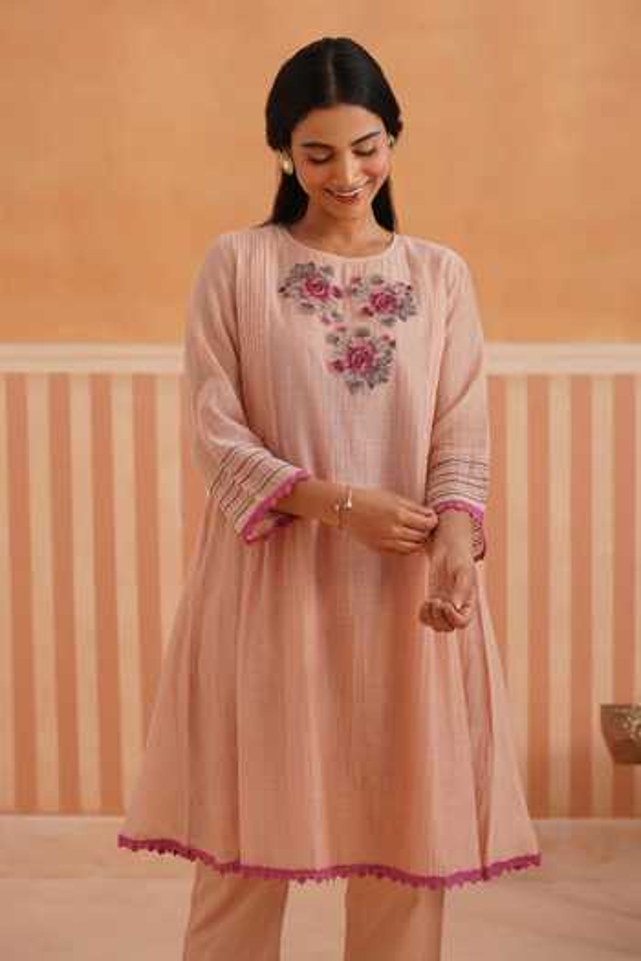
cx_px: 320
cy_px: 480
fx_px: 1869
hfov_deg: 19.5
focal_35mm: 70
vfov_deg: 28.8
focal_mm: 70
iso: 320
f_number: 4
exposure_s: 1/125
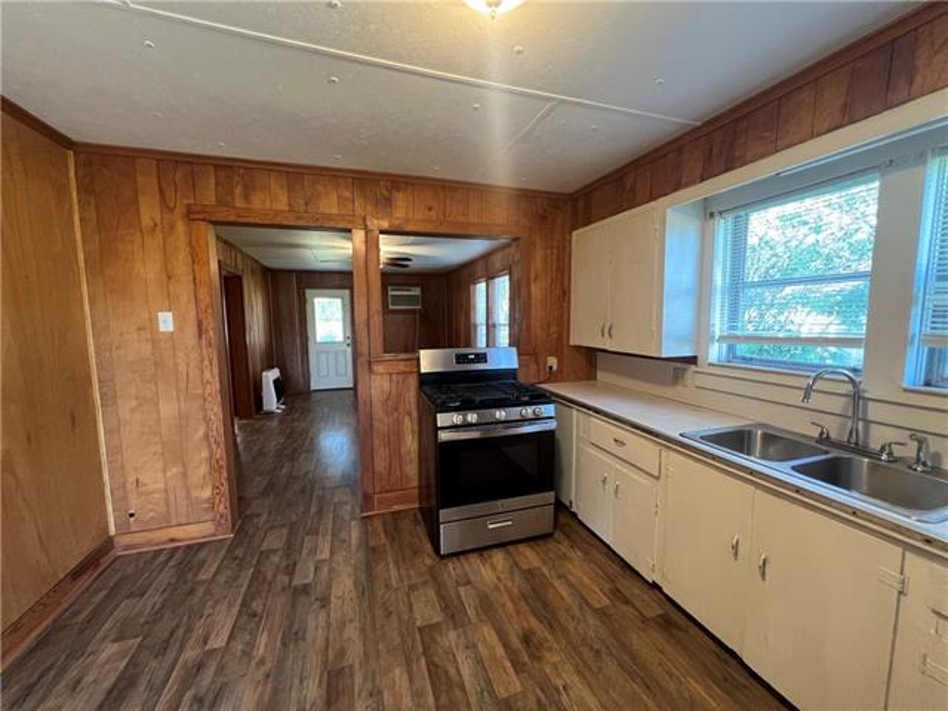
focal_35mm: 13
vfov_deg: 89.9
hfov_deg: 106.2
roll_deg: +1.3
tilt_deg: -5.7
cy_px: 356
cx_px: 474
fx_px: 356
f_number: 1.8
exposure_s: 1/60
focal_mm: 1.57
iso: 400
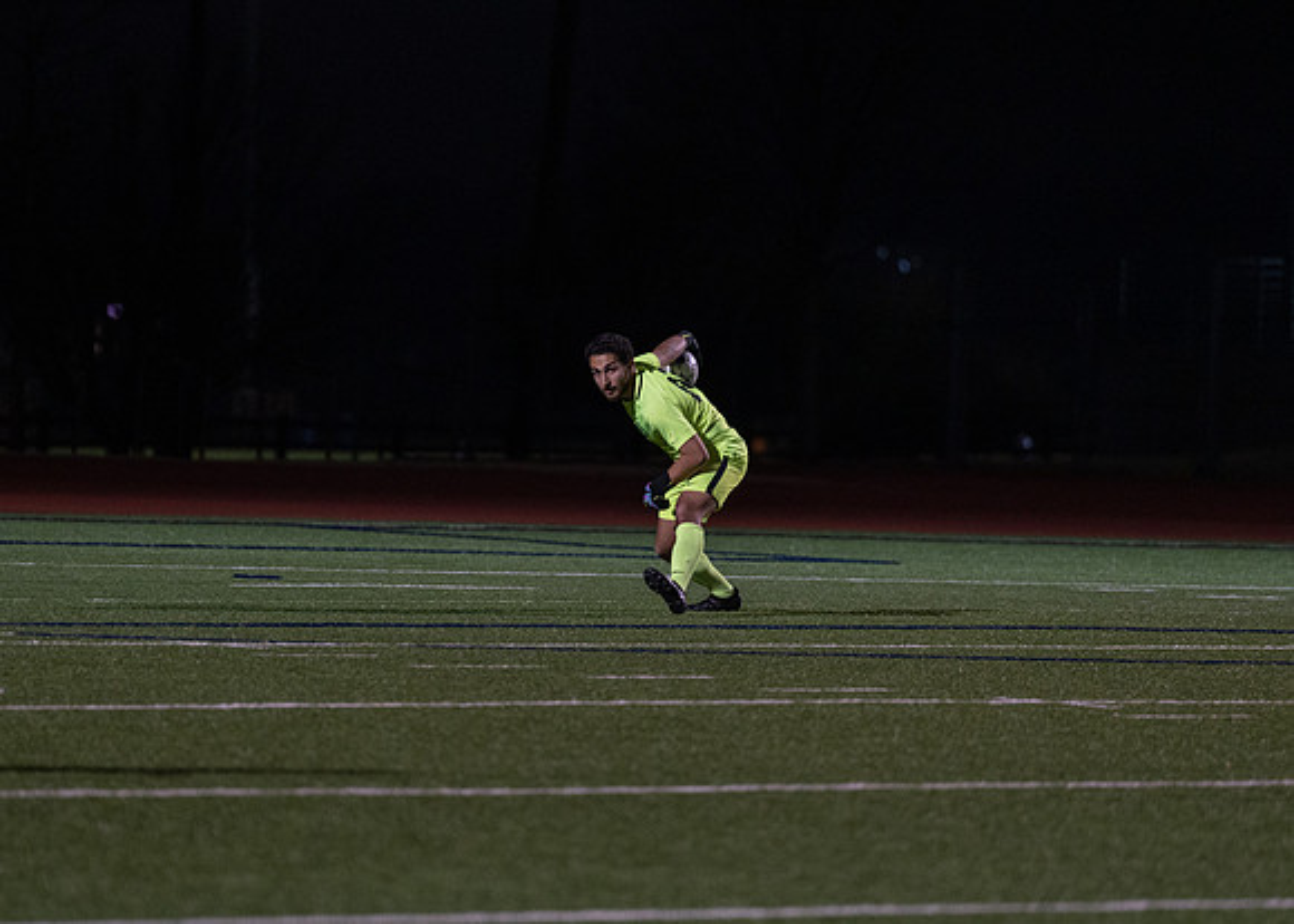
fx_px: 10667
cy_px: 429
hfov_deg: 6.9
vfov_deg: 5.0
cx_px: 612
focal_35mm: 290
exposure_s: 1/1000
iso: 2500
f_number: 2.8
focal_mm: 200
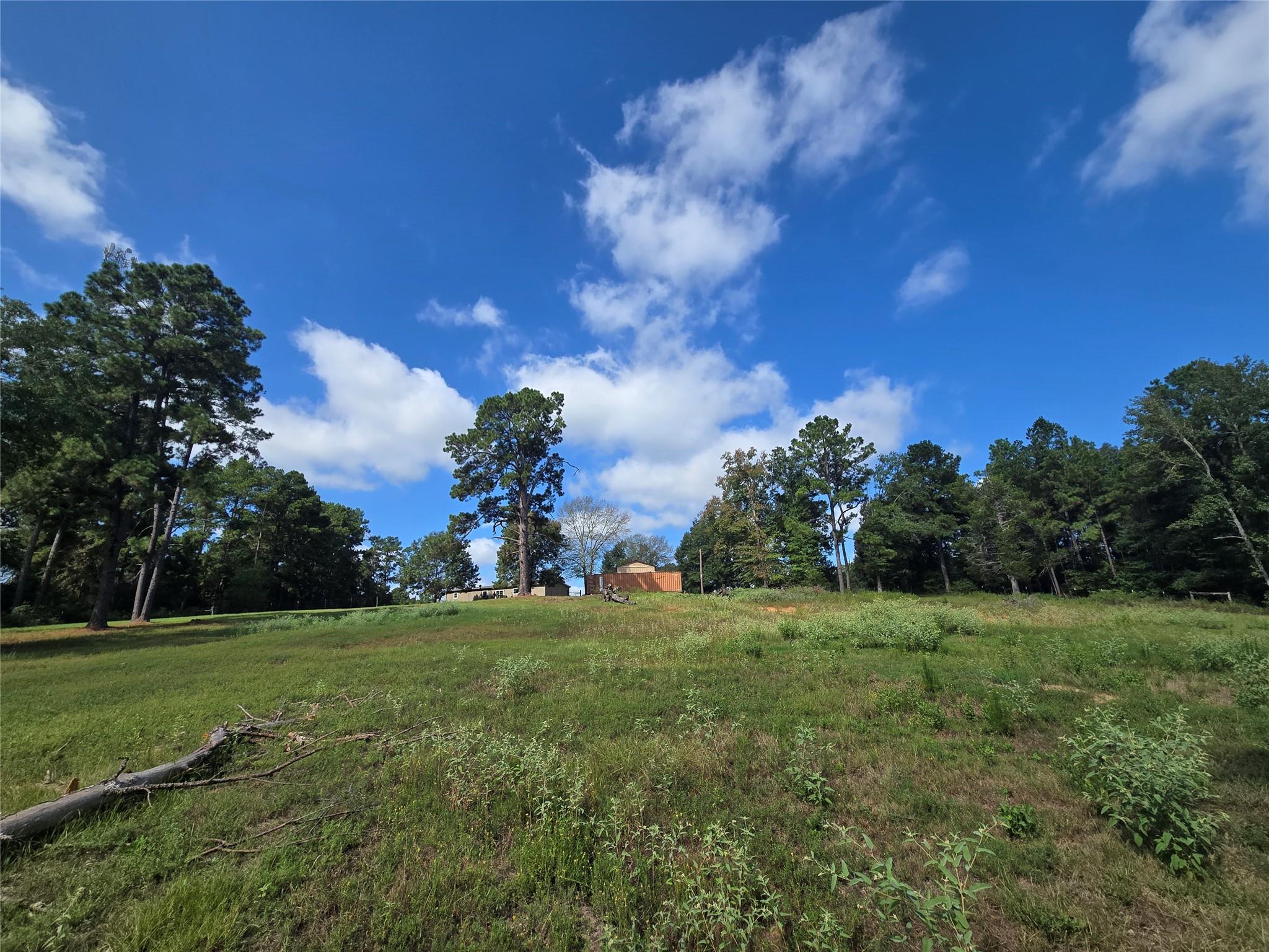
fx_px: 477
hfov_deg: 106.2
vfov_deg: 89.9
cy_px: 476
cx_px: 634
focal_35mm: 13
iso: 50
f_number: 2.2
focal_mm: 2.2
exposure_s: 1/2082
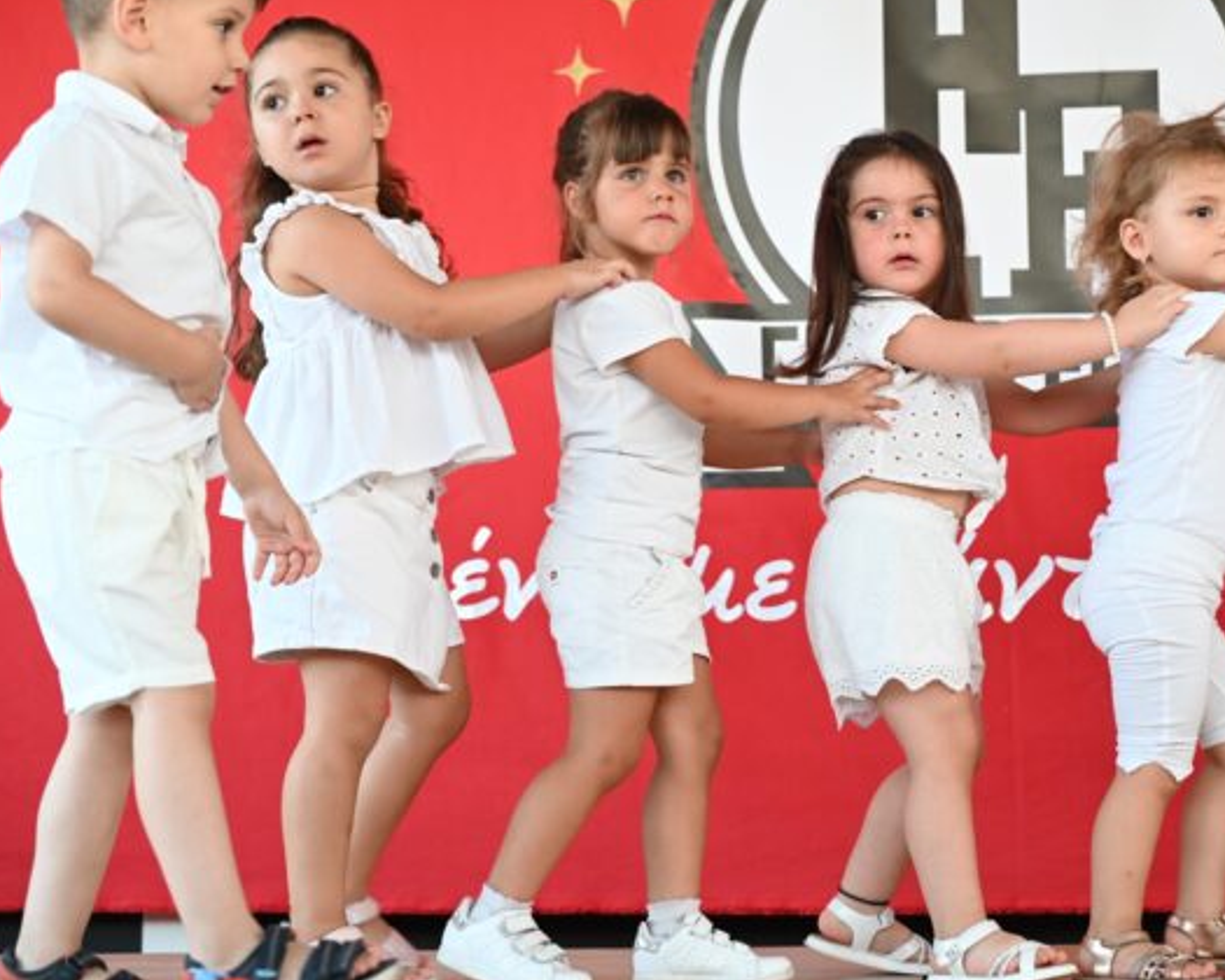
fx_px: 2719
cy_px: 443
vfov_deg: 20.4
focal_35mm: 75
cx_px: 798
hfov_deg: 25.3
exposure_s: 1/200
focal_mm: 60
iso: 1600
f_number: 4
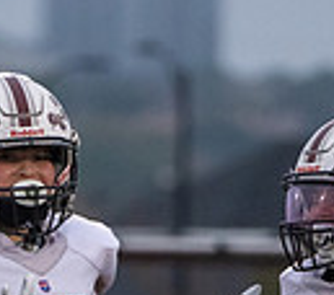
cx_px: 311
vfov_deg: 1.2
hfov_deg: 1.3
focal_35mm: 1403
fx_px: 14453
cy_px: 512
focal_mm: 276
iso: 4000
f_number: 5.6
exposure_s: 1/1000
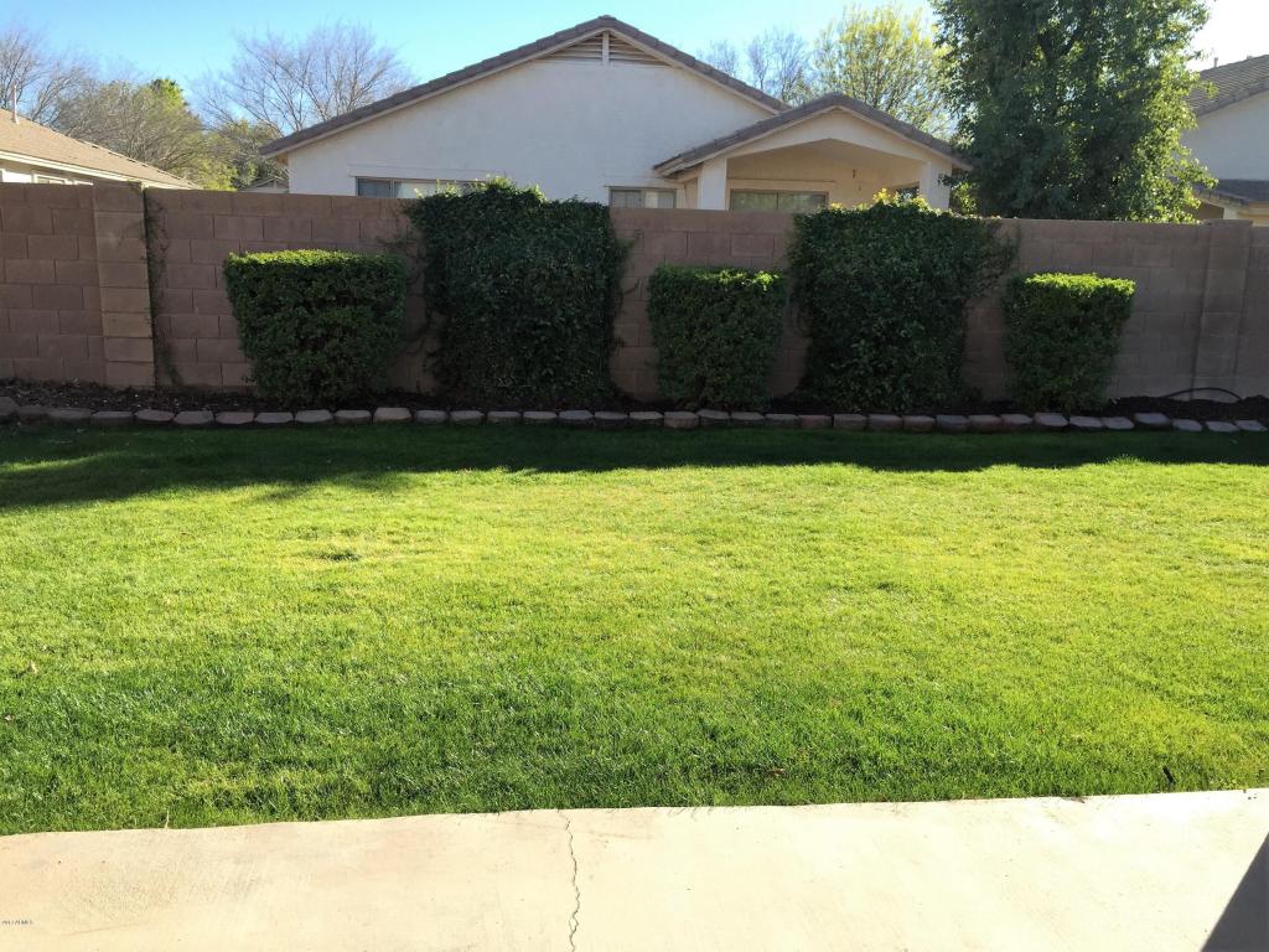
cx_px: 634
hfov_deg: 61.7
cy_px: 476
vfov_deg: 48.2
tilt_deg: -10.3
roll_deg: -3.1
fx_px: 1063
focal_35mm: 29
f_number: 2.2
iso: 32
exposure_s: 1/682
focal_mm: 4.15
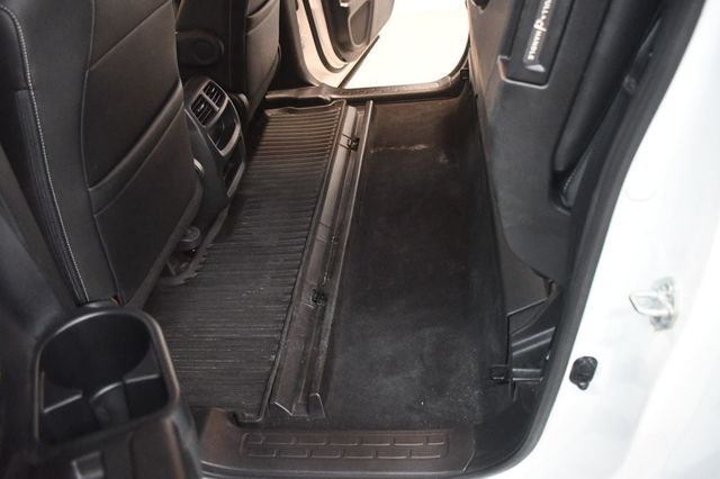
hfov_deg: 62.0
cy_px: 240
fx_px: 600
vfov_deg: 43.6
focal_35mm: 30
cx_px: 360
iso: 6400
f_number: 3.5
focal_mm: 20
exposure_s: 1/60
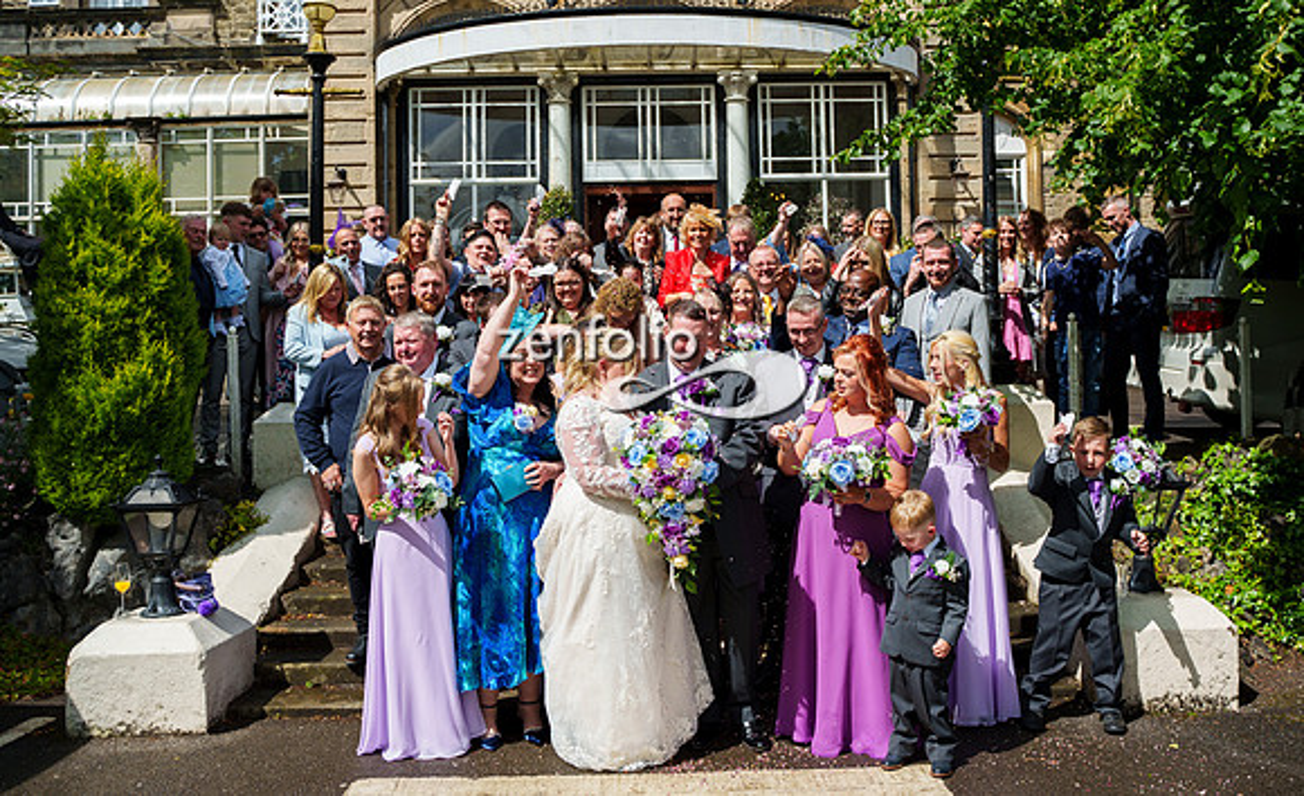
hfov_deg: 59.9
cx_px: 698
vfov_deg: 38.8
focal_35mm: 32
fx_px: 1130
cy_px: 359
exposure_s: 1/3200
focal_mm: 28
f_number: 3.5
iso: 200
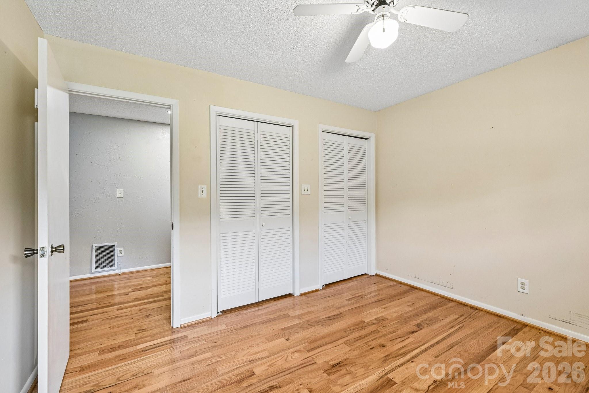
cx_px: 294
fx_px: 254
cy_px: 196
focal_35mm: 16
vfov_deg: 75.5
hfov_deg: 98.5
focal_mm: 15.5
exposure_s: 1/10
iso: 400
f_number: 8
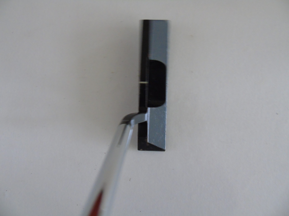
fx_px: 209
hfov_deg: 69.4
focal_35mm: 25
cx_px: 144
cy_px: 108
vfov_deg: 54.9
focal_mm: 4.4
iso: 400
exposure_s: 1/13
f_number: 3.4
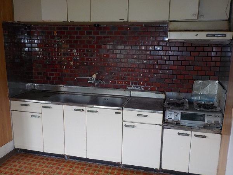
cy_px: 88
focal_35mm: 30
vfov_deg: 46.8
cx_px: 116
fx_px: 202
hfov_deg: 60.0
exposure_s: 1/60
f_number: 3.3
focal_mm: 4.1
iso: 125
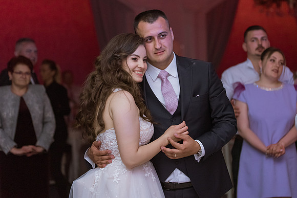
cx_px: 175
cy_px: 87
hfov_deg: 19.3
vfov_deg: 12.9
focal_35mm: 106
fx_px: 874
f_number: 3.2
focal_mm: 90
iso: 2500
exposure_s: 1/250
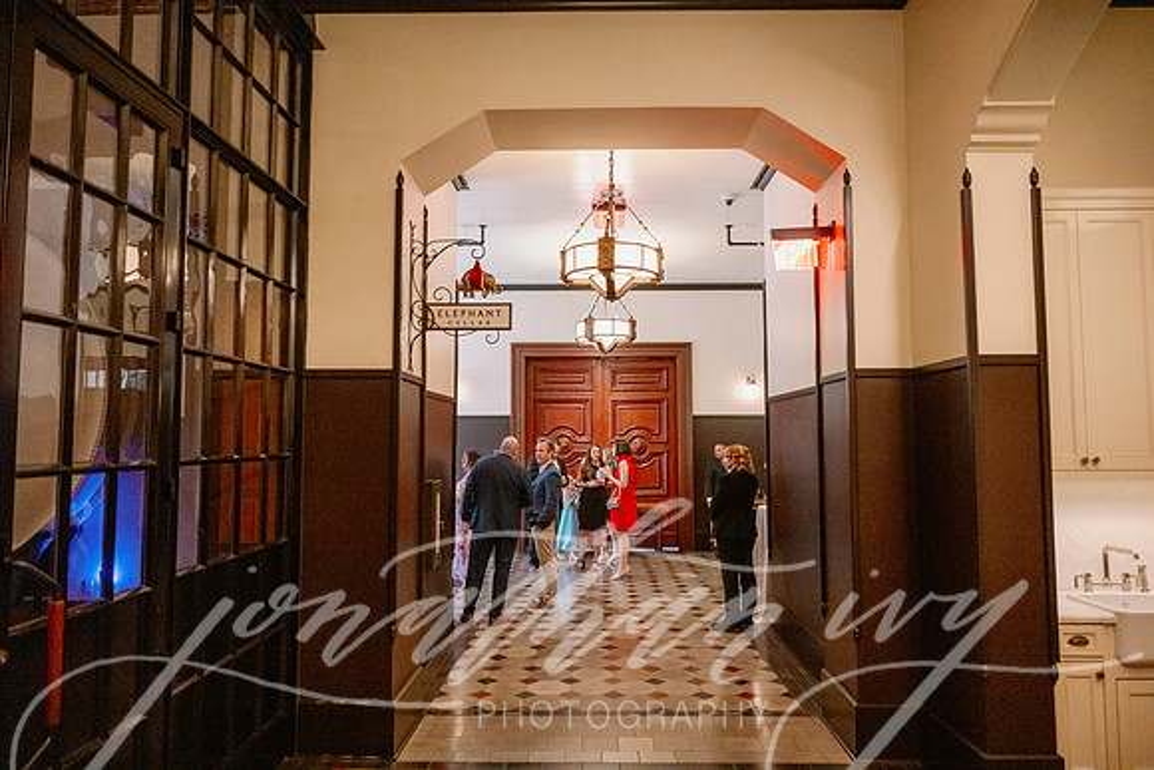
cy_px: 385
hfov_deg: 73.7
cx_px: 577
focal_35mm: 24
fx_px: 769
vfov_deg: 53.2
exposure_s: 1/320
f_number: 2.8
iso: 6400
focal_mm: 24
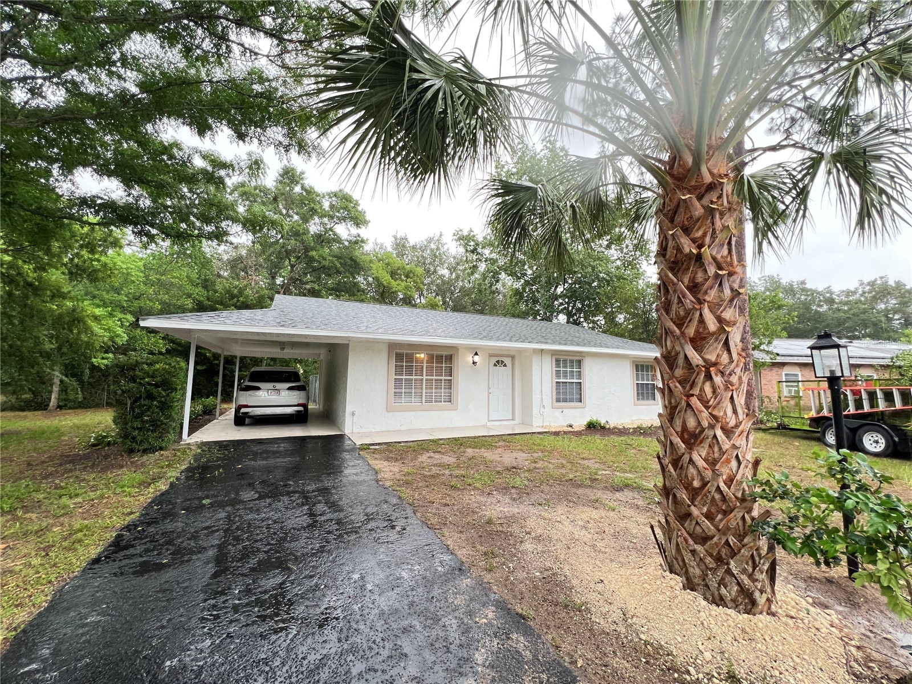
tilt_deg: +6.0
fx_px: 343
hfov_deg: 106.2
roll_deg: -0.9
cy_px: 342
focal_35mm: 13
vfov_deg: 89.9
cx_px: 456
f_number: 1.8
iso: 125
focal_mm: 1.57
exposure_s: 1/99
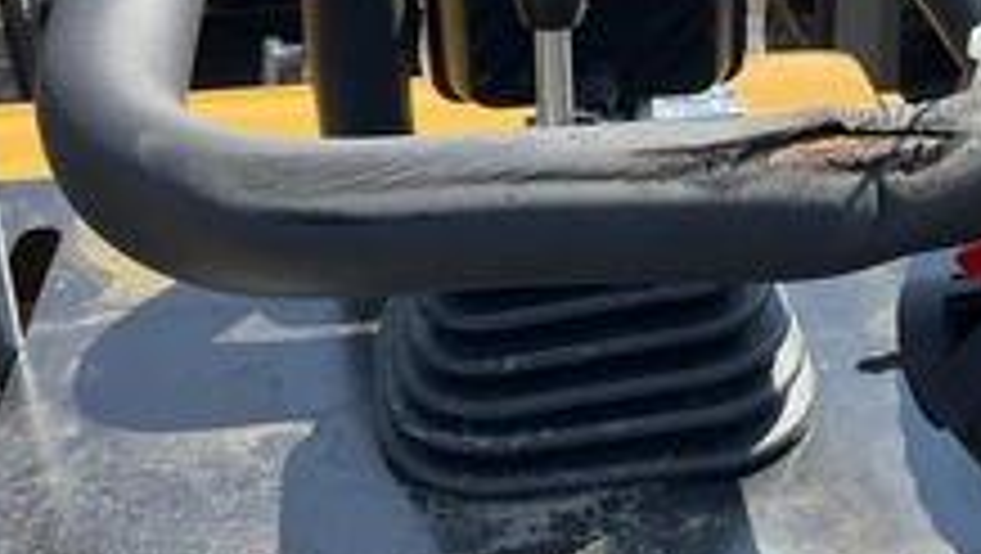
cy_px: 108
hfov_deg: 35.3
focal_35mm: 58
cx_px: 716
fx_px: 1510
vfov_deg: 20.5
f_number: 1.8
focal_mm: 3
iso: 25
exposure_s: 1/568
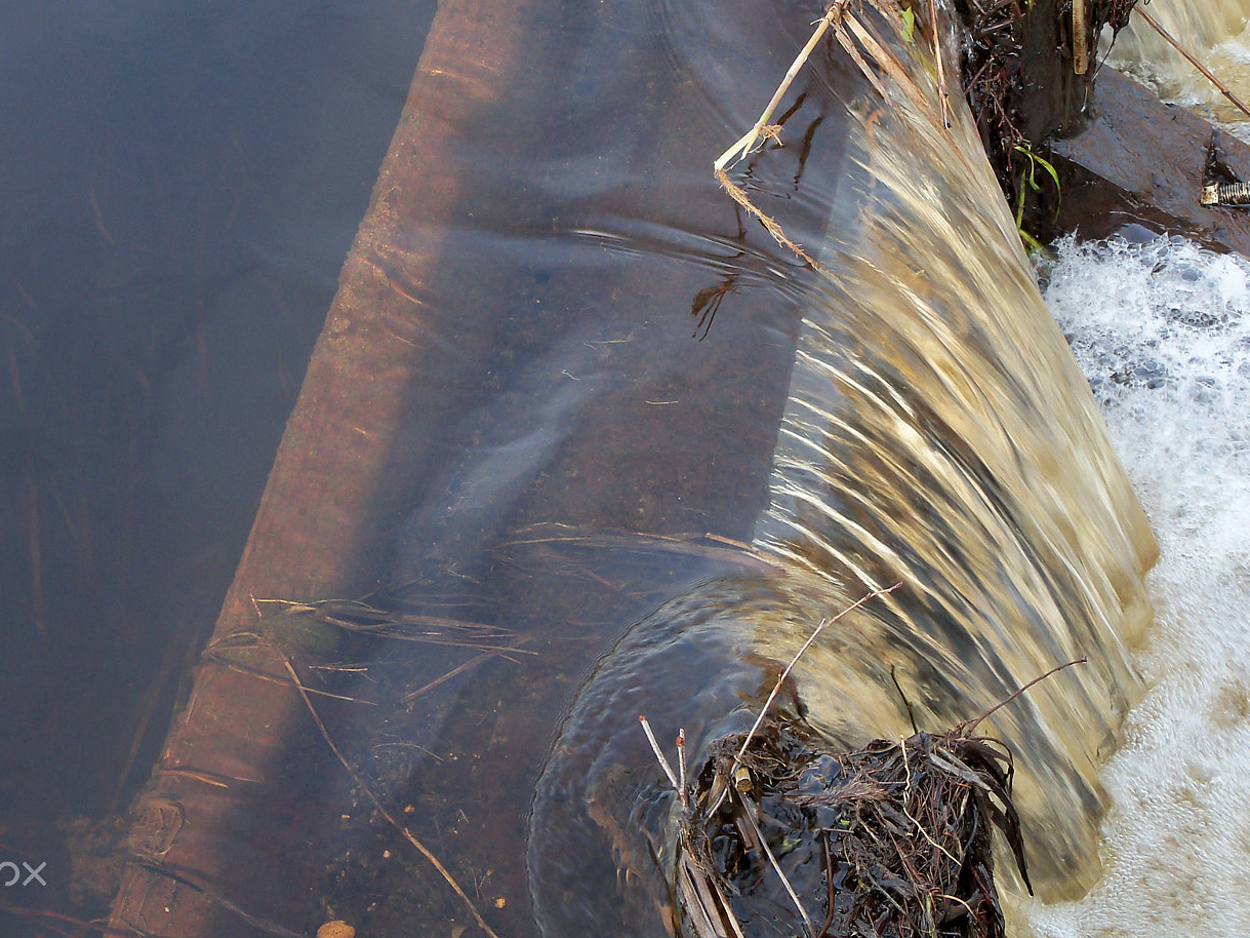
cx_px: 612
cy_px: 404
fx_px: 3791
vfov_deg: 14.1
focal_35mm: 105
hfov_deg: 18.7
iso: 80
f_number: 4.1
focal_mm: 14.2
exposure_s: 1/60
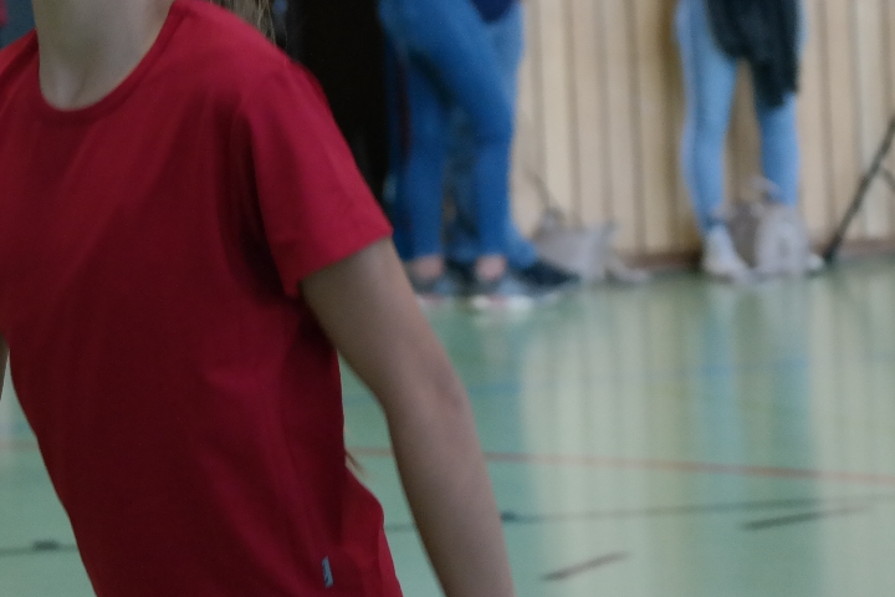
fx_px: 4972
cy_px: -16
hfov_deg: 10.2
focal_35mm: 200
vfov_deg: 6.8
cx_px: 127
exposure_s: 1/100
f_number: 4
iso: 1600
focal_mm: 59
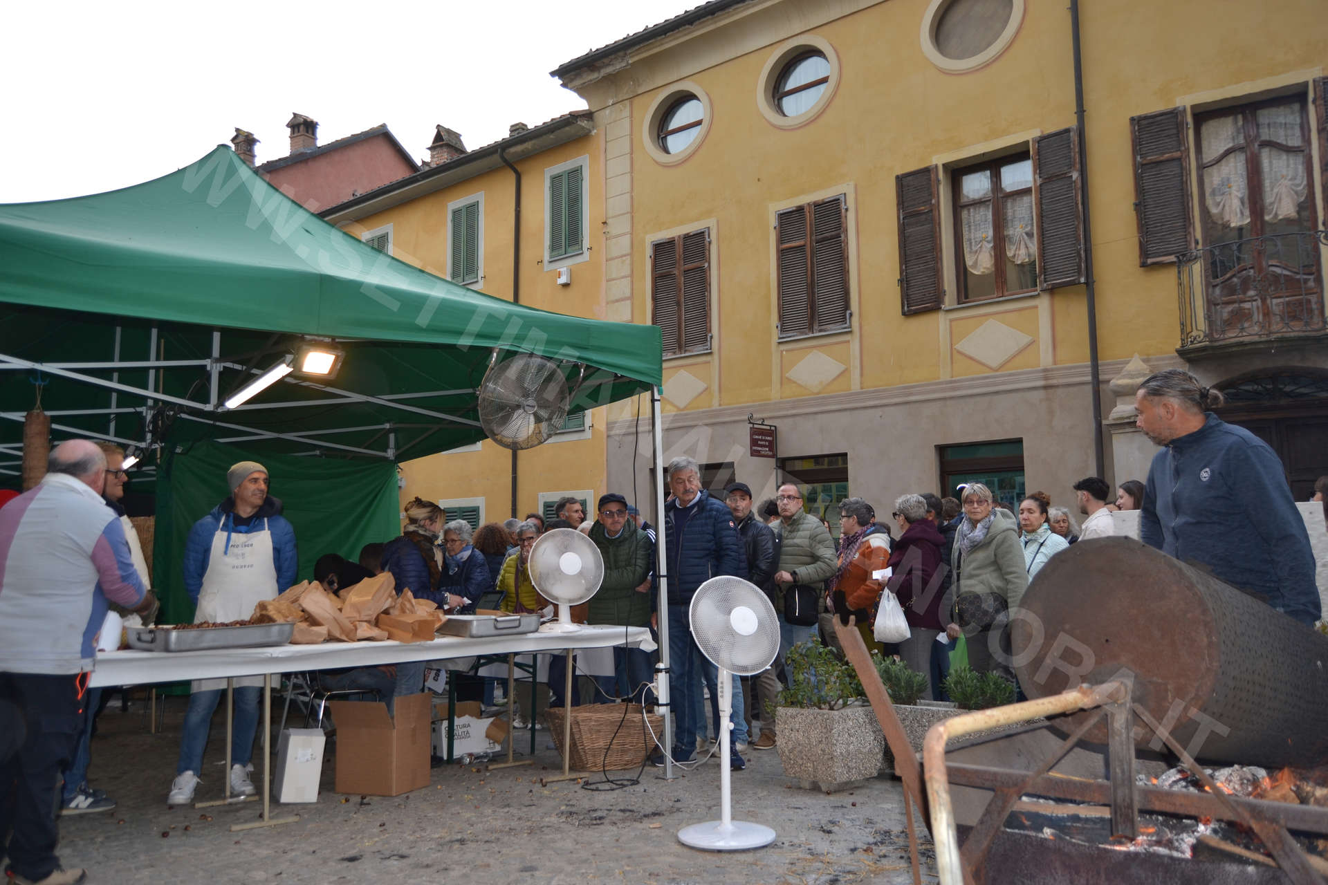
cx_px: 664
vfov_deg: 47.9
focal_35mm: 27
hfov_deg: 67.4
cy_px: 442
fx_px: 996
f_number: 4
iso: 125
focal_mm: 18
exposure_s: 1/125
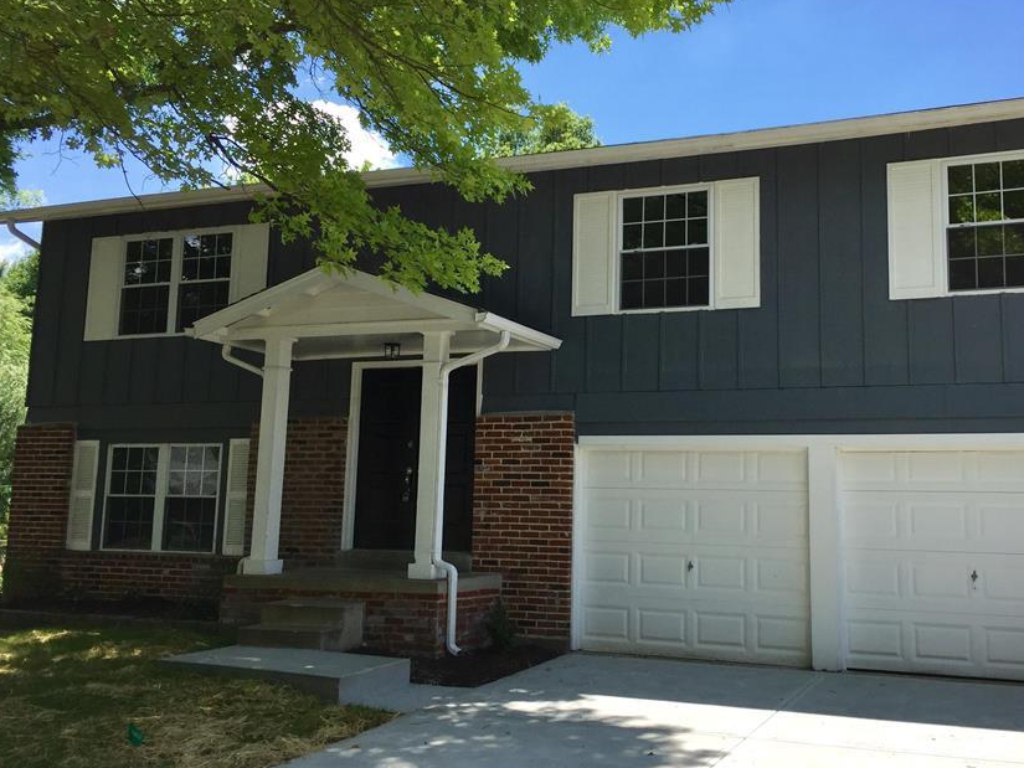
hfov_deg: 51.0
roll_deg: -1.9
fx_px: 1065
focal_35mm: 36
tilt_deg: +9.0
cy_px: 361
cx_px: 618
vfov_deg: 39.7
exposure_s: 1/1130
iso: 32
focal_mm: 4.15
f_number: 2.2
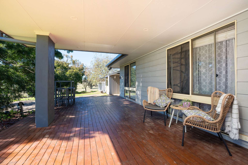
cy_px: 82
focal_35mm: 16
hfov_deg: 96.7
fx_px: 110
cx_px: 124
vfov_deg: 73.7
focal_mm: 16
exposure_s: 1/30
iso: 320
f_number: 9
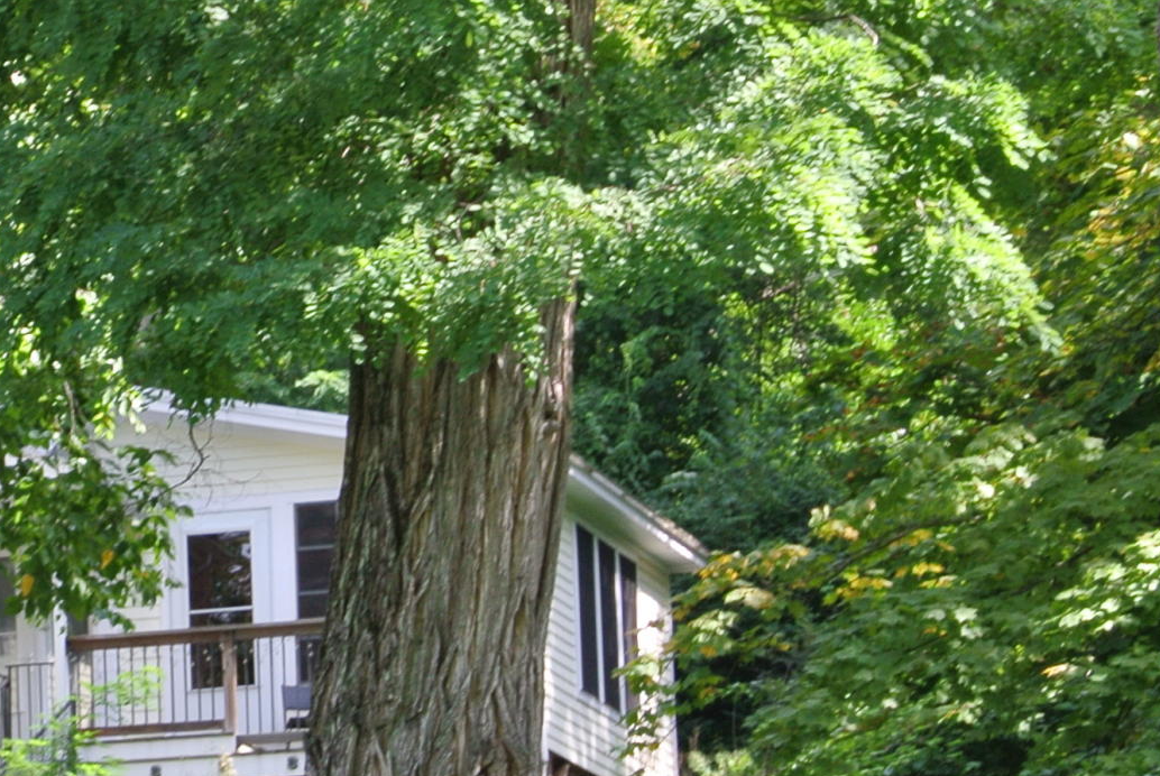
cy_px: 739
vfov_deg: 5.8
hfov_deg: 8.7
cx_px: 36
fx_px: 7581
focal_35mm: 235
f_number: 5.6
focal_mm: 30
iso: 100
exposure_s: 1/80
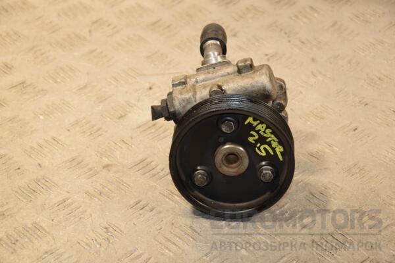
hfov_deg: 19.5
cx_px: 198
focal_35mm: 105
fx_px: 1152
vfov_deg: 13.0
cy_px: 132
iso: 800
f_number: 6.3
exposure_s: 1/200
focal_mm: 70
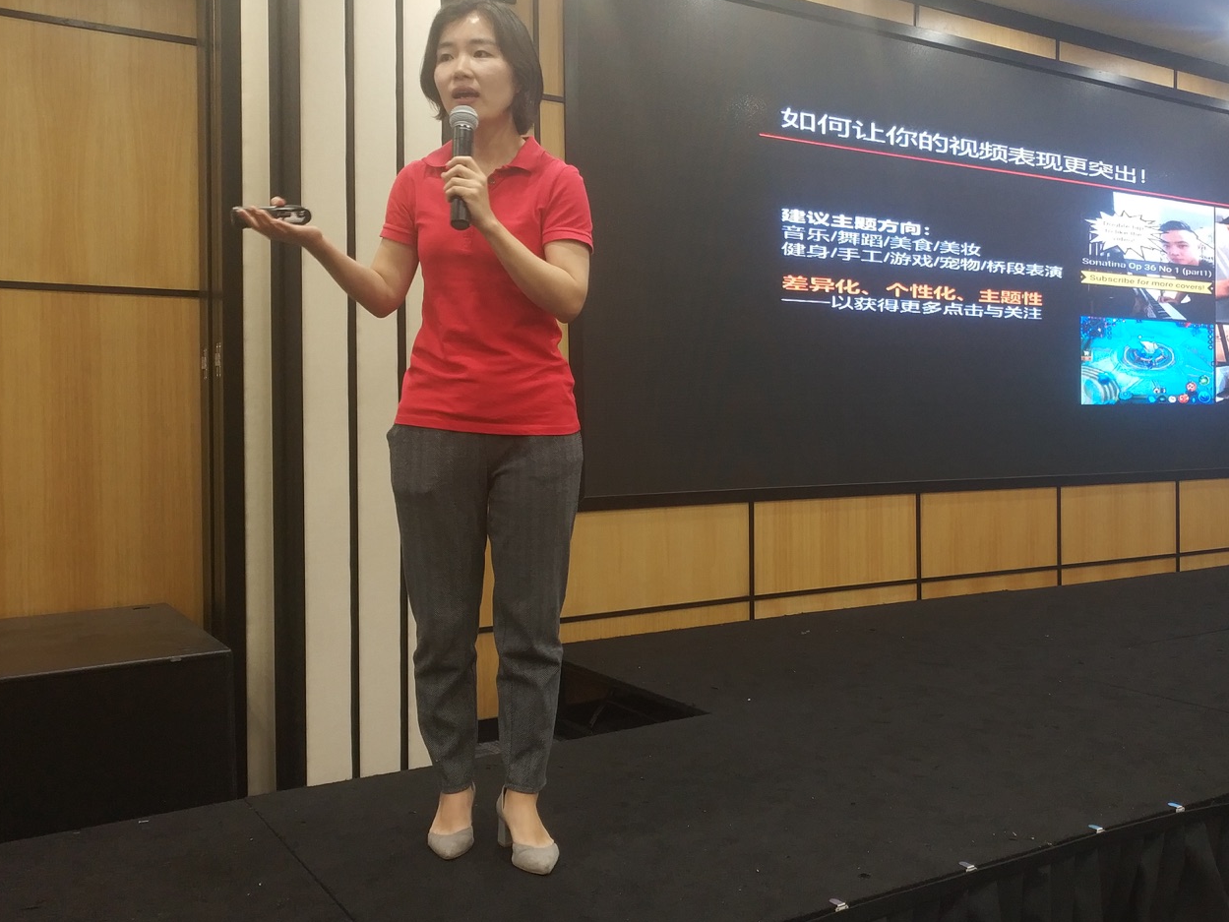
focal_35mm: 41
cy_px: 438
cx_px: 749
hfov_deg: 45.5
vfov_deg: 35.1
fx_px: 1456
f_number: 2
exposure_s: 1/25
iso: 178
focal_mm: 4.5
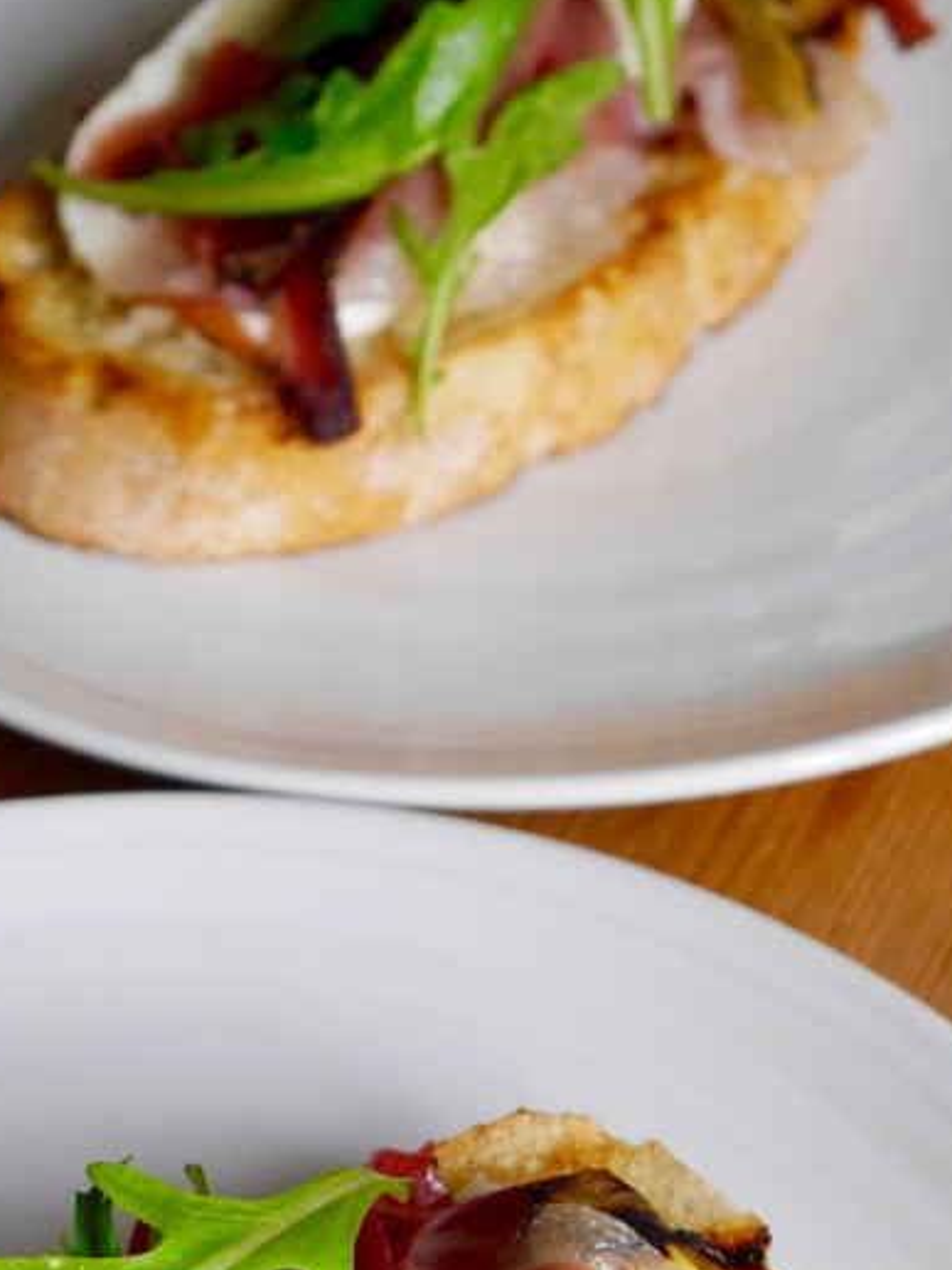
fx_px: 5244
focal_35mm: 143
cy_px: 1125
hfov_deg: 10.3
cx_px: 85
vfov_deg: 13.7
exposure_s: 1/80
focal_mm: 36
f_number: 5.5
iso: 800
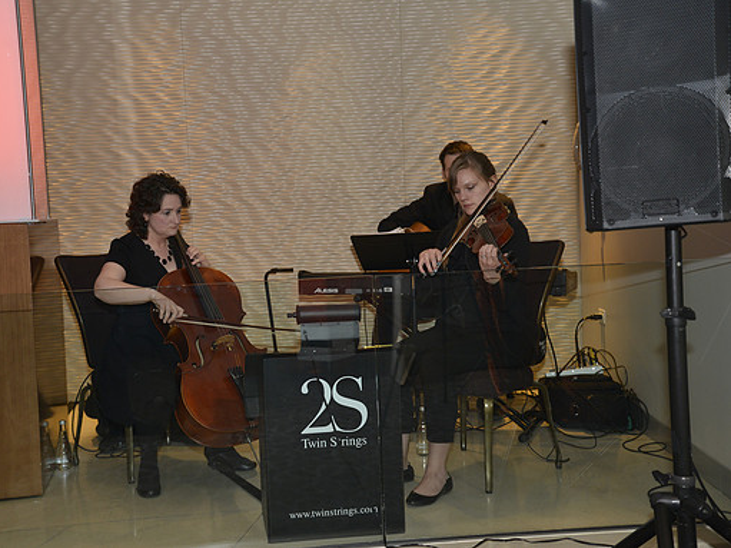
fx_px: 1013
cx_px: 319
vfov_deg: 30.3
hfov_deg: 39.6
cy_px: 273
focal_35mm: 48
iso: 800
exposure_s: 1/60
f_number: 4.2
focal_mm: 44
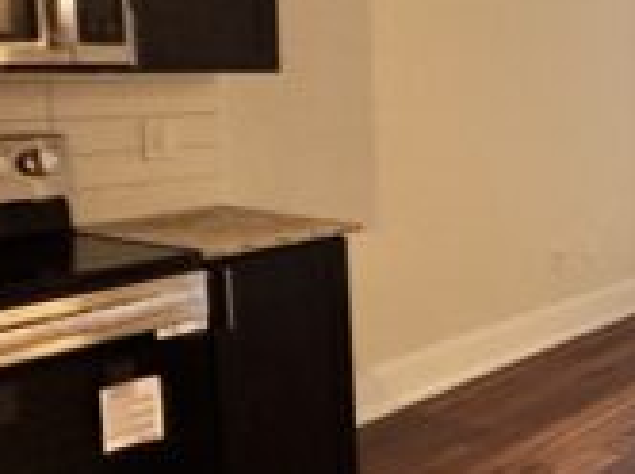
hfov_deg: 28.8
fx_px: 824
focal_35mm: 45
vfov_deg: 31.6
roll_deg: -0.3
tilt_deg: -4.1
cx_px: 928
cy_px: 126
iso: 160
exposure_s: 1/63
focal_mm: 2.22
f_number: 2.2
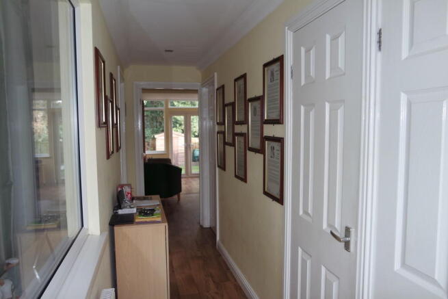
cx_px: 224
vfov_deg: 53.2
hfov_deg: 73.7
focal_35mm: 24
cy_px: 150
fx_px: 299
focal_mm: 16
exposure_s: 1/80
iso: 200
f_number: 3.5
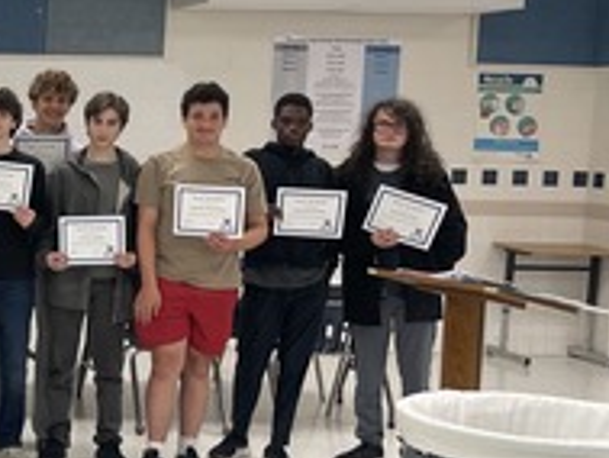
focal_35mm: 77
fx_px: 1356
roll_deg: -1.3
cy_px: 232
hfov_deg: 21.5
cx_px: -284
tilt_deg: -4.6
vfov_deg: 19.2
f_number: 1.6
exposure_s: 1/120
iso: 100
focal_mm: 4.2
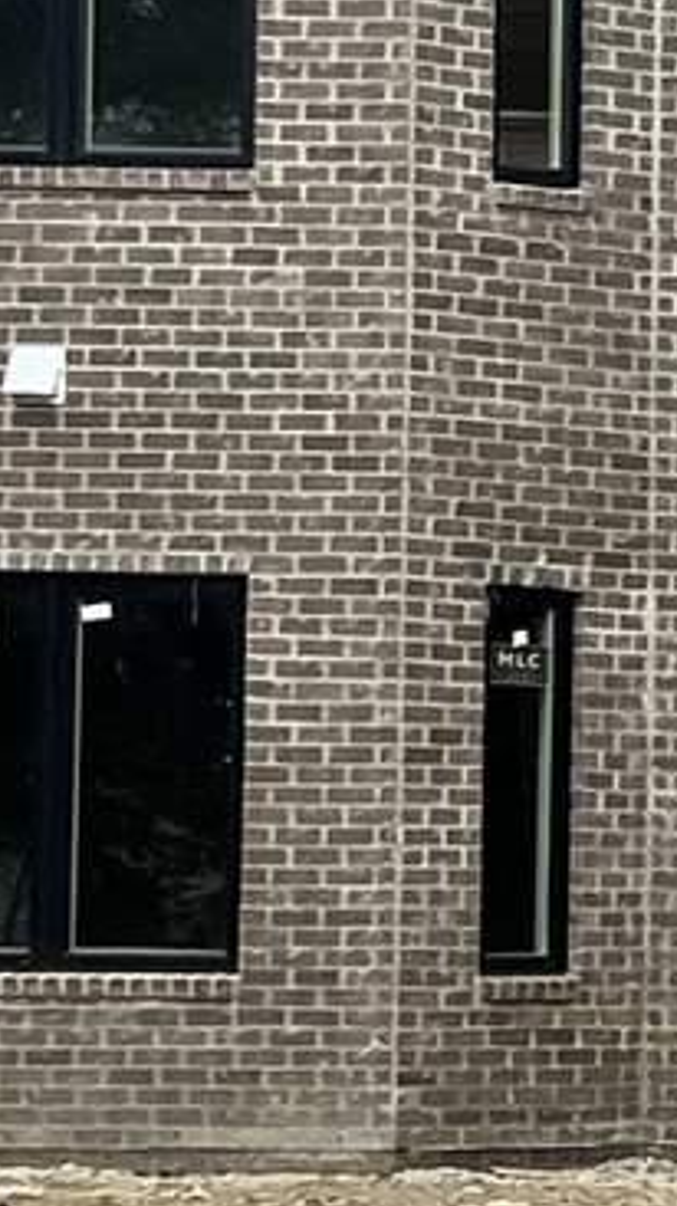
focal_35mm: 178
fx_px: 5690
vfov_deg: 12.1
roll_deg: +0.7
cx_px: 1804
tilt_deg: +3.8
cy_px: 762
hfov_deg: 6.4
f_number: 1.5
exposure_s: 1/1449
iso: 50
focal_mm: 5.7
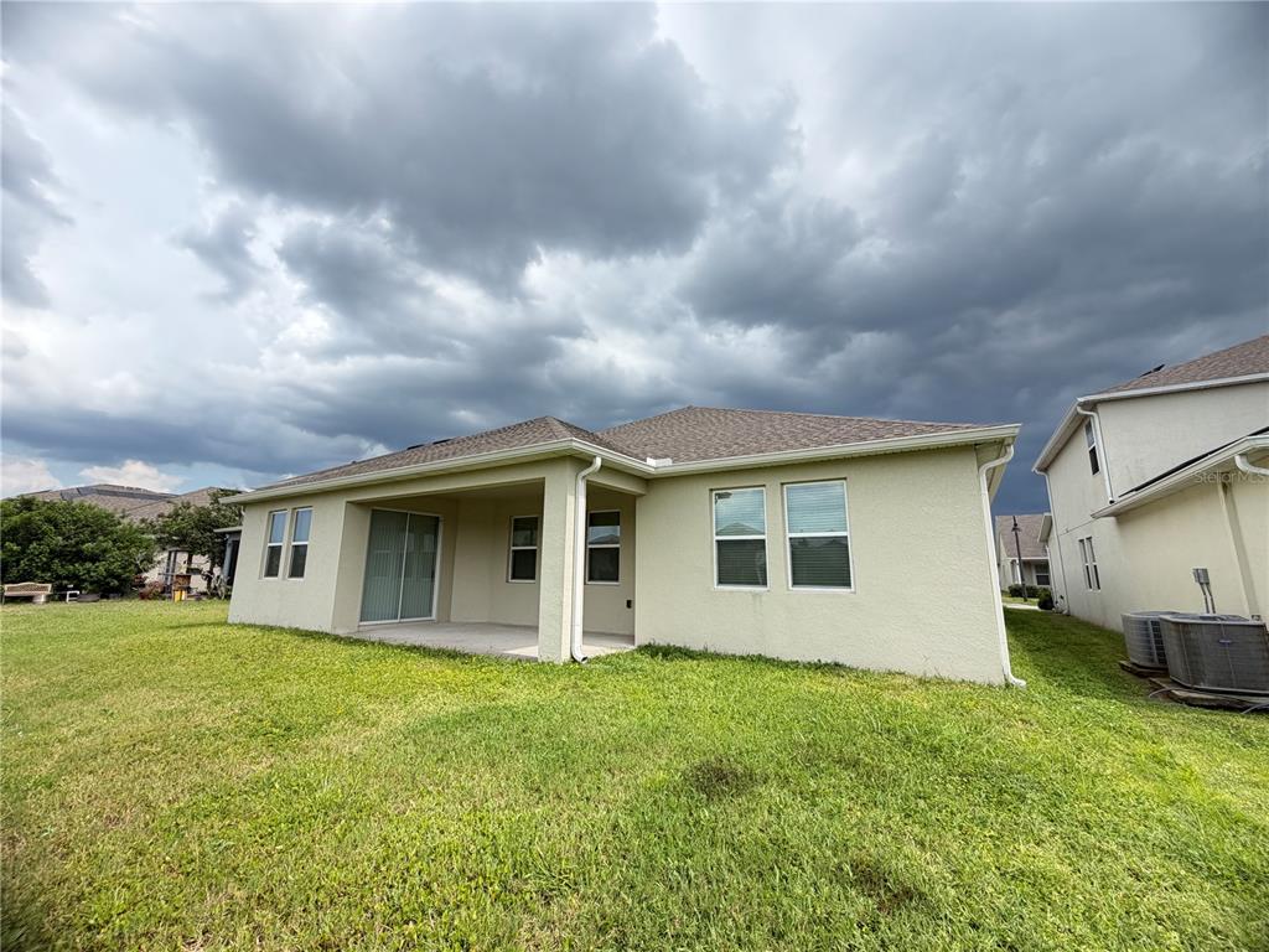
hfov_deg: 102.1
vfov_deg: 85.7
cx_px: 634
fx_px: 513
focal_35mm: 14
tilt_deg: +9.9
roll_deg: -0.3
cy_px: 476
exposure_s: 1/502
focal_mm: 2.22
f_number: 2.2
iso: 40
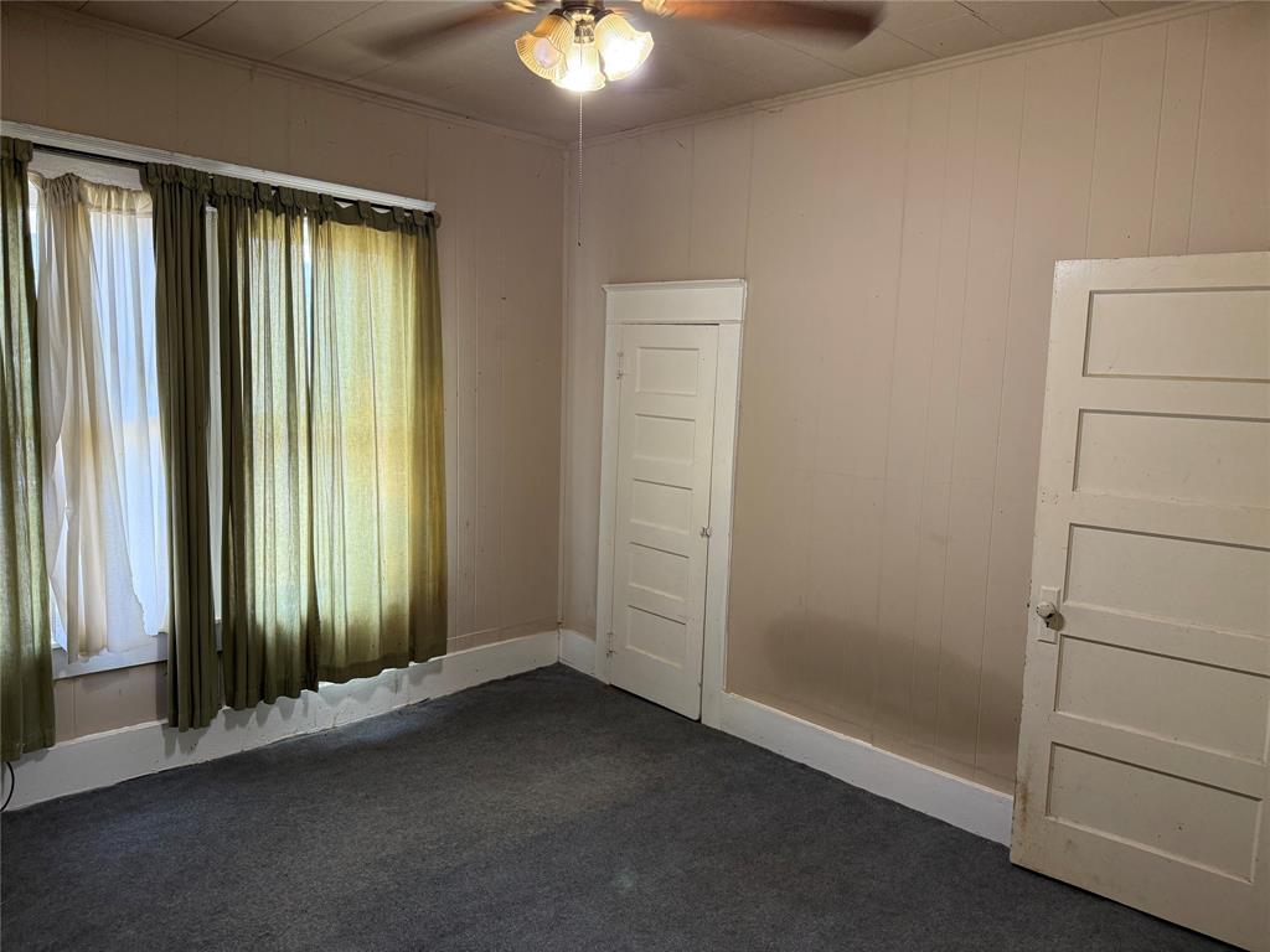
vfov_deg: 56.8
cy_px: 476
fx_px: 881
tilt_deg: -5.5
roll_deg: -2.1
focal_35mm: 24
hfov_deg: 71.6
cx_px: 635
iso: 200
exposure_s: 1/60
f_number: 1.78
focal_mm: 6.76
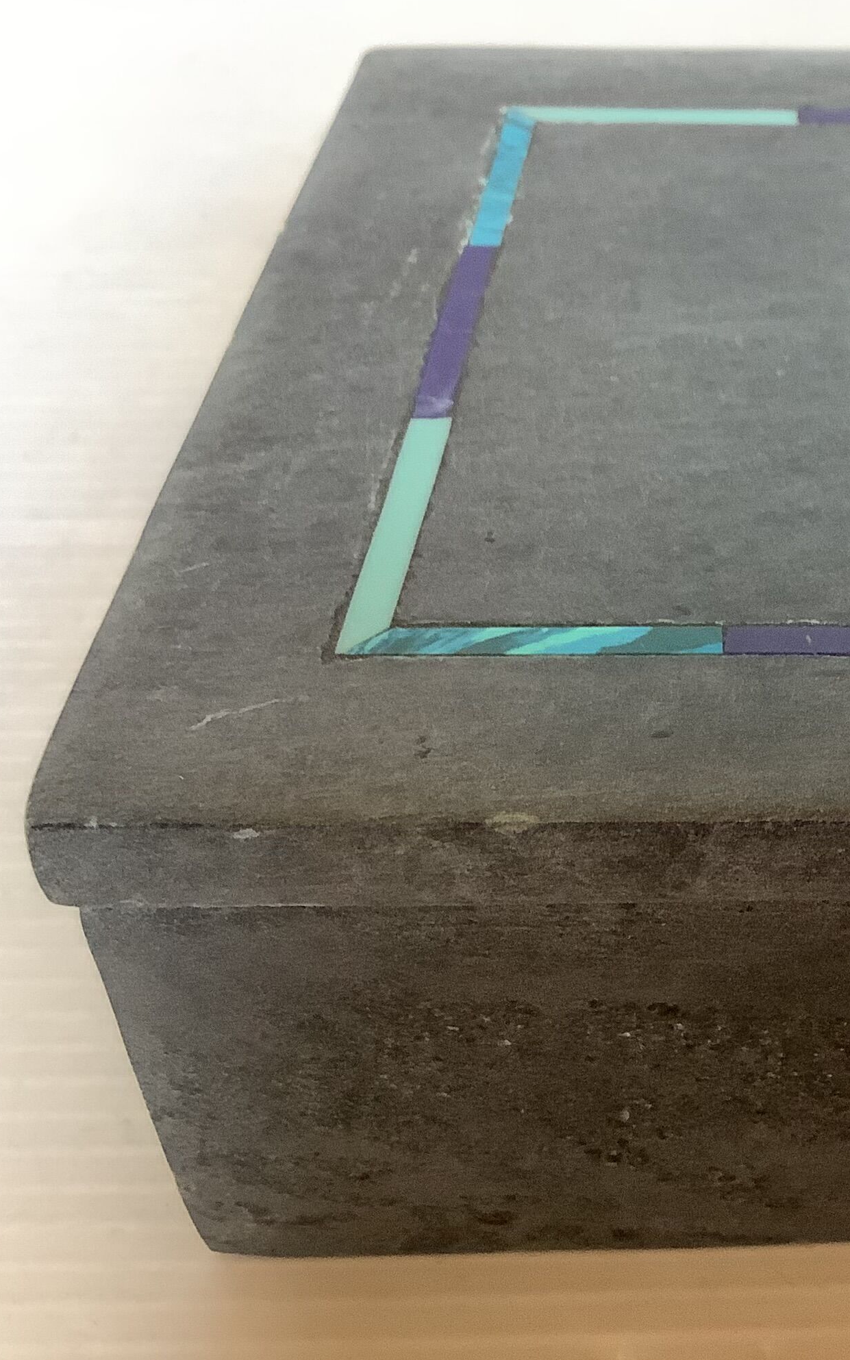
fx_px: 2002
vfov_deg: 37.5
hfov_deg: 22.4
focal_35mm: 54
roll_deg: +0.1
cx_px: 966
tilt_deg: -37.7
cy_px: 620
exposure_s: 1/33
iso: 400
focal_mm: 3.3
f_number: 2.4
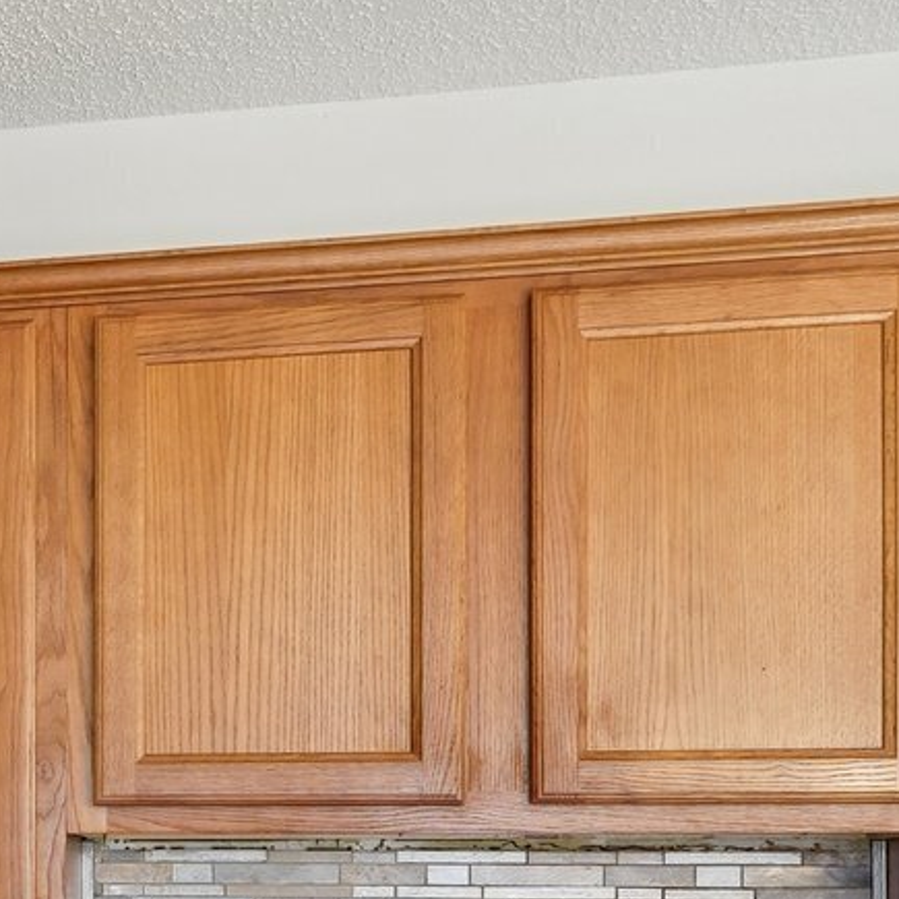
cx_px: -213
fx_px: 1939
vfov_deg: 24.9
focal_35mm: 66
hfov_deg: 23.6
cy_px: 900
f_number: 8
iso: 800
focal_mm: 16.5
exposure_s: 1/5
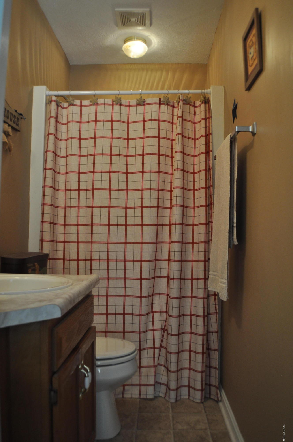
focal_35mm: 39
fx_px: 477
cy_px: 221
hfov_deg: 34.1
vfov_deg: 49.6
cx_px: 146
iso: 450
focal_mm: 26
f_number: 4.2
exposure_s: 1/60
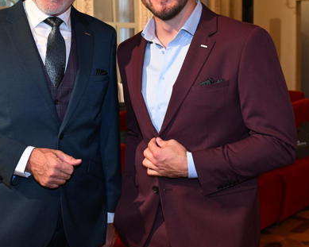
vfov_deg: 25.3
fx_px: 549
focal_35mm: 60
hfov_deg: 31.1
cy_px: 86
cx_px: 96
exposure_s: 1/160
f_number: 5
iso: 1600
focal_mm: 36
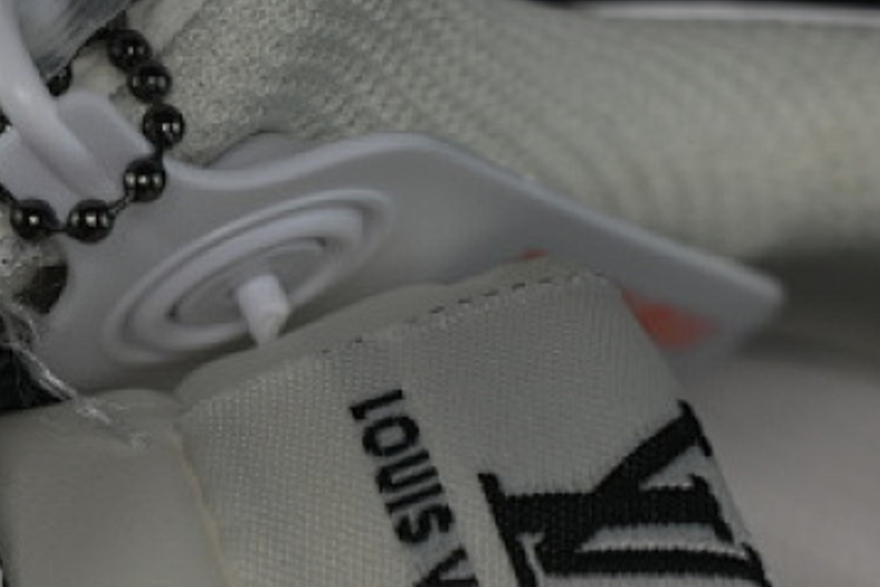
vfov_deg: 6.0
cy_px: 831
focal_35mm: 227
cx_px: 182
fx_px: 5548
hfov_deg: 9.0
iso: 160
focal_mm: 50
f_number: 6.3
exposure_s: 1/60
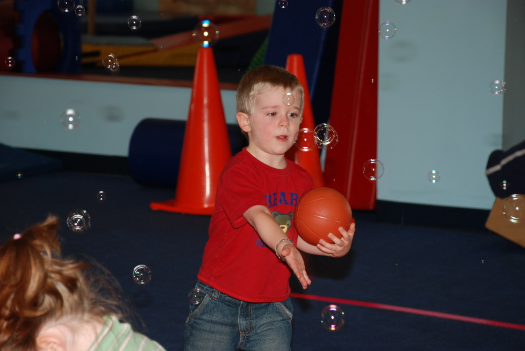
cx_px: 262
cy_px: 176
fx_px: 1971
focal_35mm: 135
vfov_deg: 10.2
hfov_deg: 15.2
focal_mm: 90
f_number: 5.6
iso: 200
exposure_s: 1/60
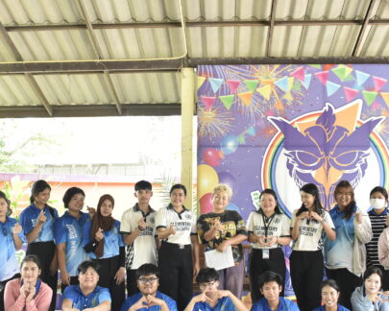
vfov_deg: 31.4
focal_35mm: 48
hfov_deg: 38.7
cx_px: 215
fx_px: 553
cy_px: 168
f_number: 3.5
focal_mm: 18
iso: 800
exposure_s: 1/320
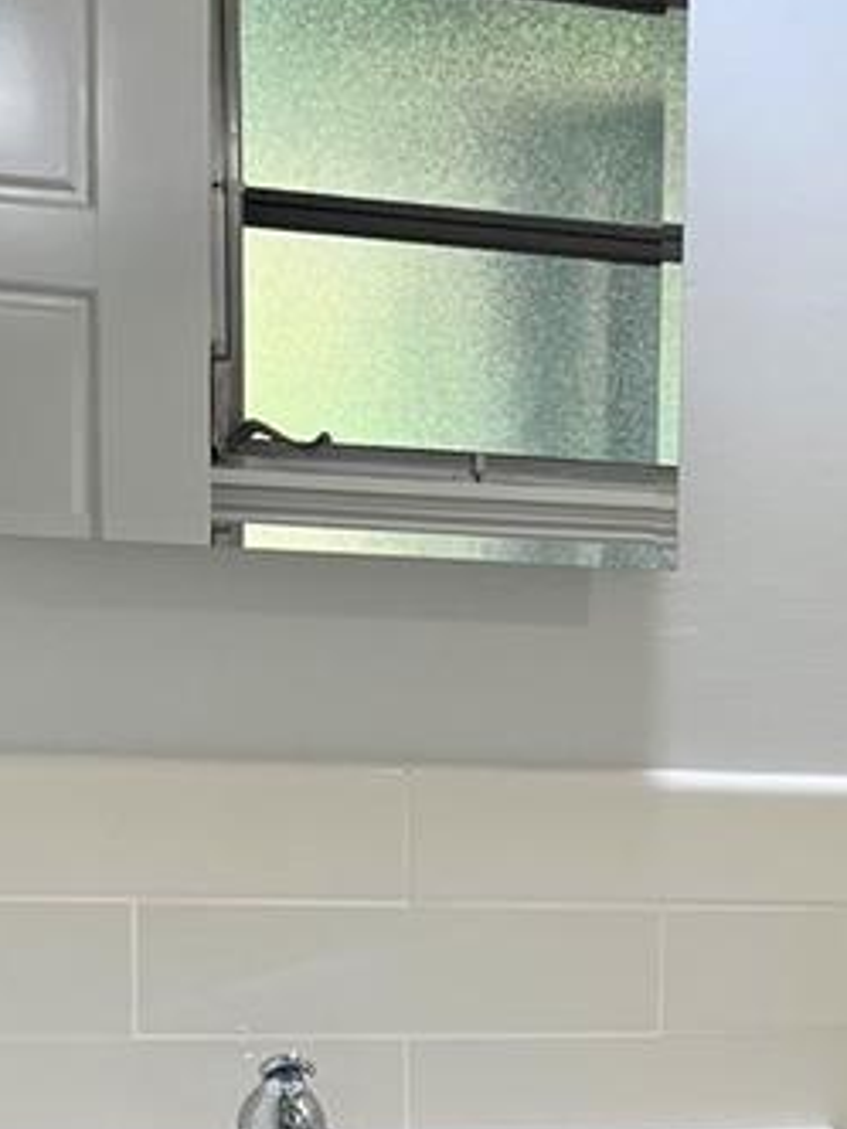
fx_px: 3067
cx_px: 1029
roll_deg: -3.6
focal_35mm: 94
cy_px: 1248
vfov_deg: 19.9
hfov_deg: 15.2
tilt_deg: -11.2
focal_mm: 5.7
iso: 100
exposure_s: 1/120
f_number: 1.5
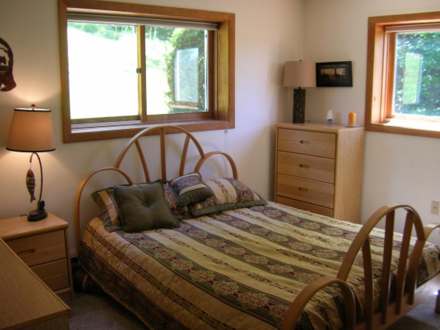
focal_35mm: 35
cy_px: 162
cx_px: 219
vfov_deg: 40.7
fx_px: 445
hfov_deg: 52.6
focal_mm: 5.7
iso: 50
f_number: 2.9
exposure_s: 1/23.1
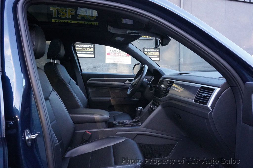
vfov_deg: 43.5
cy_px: 84
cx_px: 126
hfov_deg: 62.0
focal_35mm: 30
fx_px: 211
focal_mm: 20
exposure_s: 1/250
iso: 6400
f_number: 9
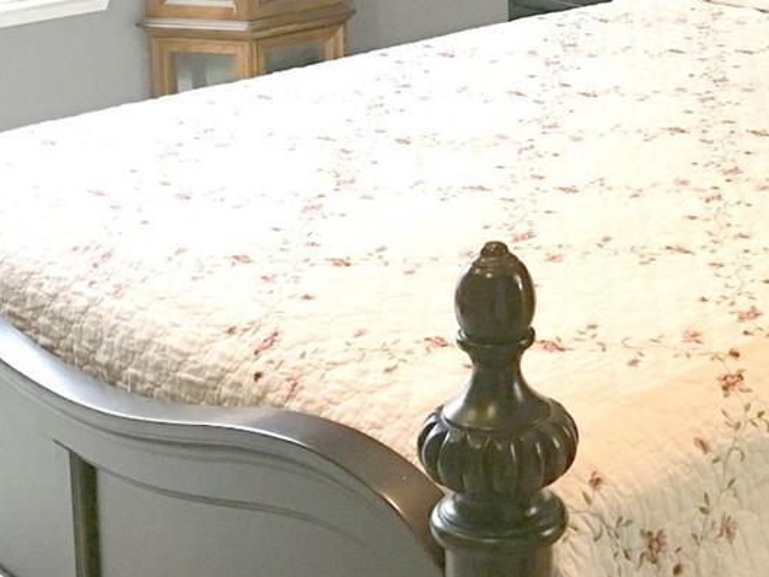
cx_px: 618
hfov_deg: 23.5
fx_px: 1822
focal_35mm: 82
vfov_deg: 17.2
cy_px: -101
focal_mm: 4.15
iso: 100
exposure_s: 1/30
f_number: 2.2
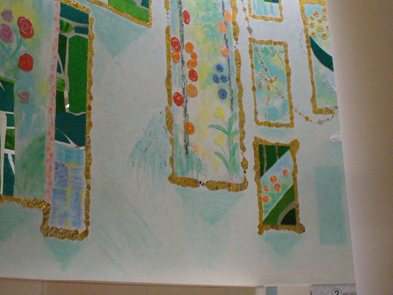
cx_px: 149
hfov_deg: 36.6
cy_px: 99
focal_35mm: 52
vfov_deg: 27.9
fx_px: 590
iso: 400
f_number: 2.8
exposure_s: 1/125
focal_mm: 6.1
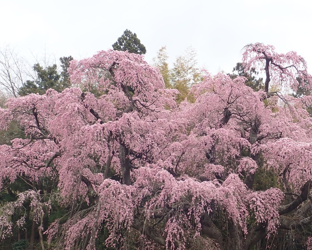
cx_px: 189
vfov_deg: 23.0
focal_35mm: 66
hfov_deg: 28.6
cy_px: 173
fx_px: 610
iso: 100
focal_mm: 6.86
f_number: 3.5
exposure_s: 1/200
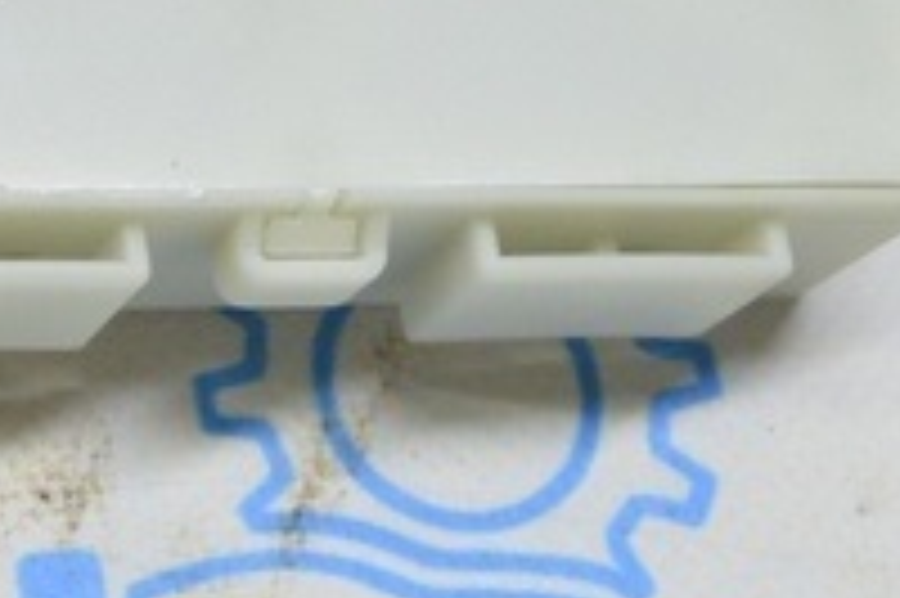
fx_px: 4596
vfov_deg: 7.1
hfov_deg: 10.4
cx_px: -810
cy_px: -690
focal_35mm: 184
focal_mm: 24
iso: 400
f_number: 5.6
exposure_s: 1/20
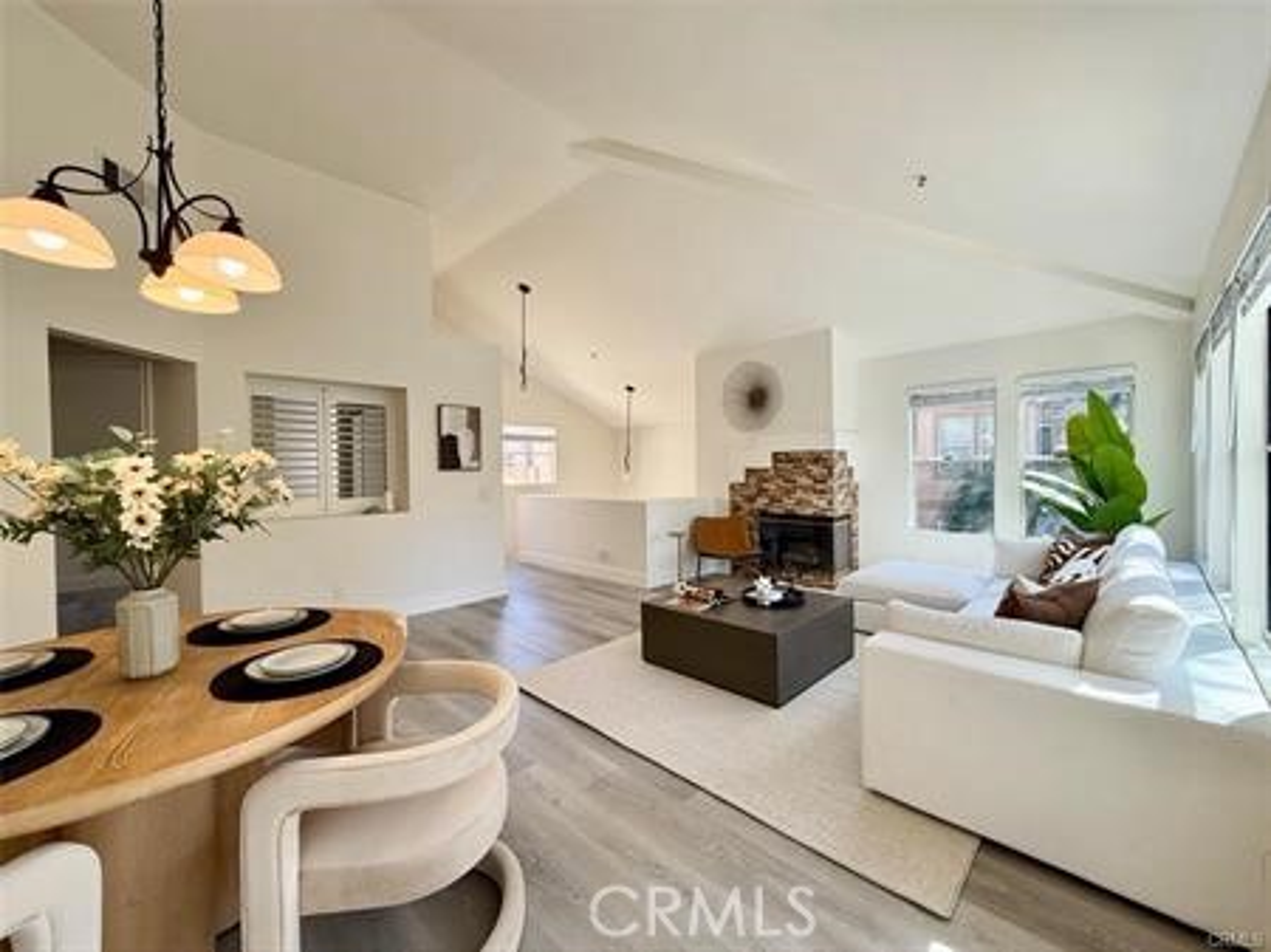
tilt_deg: -0.6
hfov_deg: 102.1
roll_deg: +1.1
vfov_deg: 85.6
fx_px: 514
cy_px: 476
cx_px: 636
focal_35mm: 14
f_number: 2.2
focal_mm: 2.22
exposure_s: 1/120
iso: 64
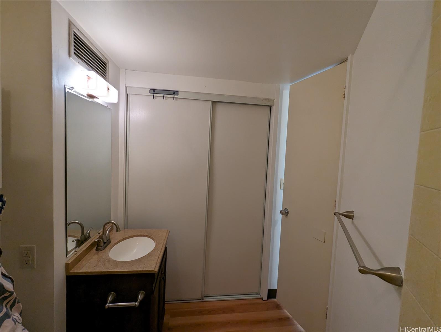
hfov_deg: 94.4
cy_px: 166
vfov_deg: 78.2
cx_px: 220
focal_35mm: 16
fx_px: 204
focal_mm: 2.35
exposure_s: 1/120
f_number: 2.2
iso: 103
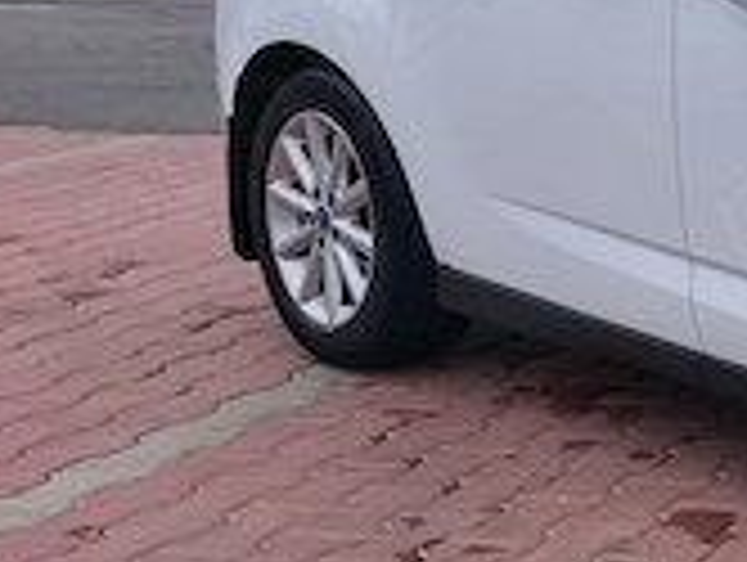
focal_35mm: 83
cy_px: 90
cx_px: 1310
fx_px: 1794
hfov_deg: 18.7
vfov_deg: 17.6
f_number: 1.6
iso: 50
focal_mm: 6.57
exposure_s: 1/2219
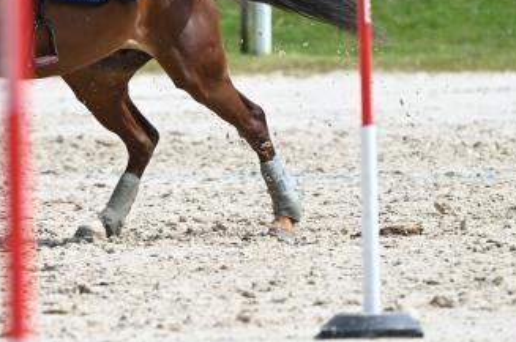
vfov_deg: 2.7
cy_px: 5
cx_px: 58
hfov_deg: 4.0
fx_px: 7356
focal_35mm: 514
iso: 280
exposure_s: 1/1250
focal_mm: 210
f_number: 5.6
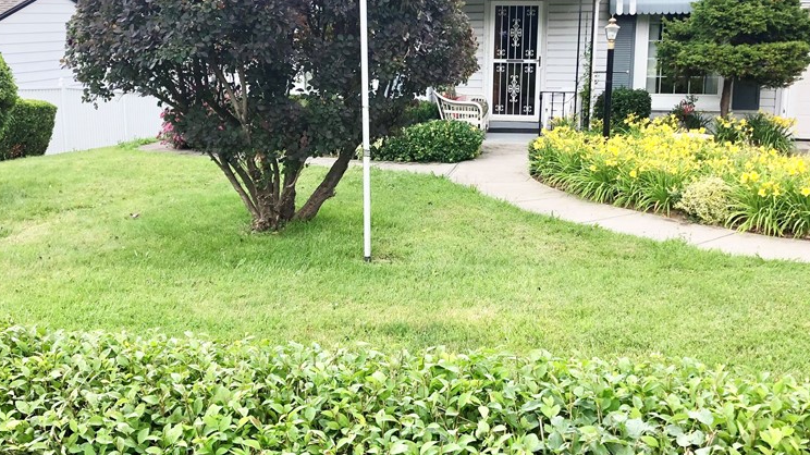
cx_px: 408
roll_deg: -0.1
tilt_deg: -9.9
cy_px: 183
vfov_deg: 28.3
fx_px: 902
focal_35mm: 42
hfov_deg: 48.4
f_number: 1.8
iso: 20
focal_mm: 3.99
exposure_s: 1/500
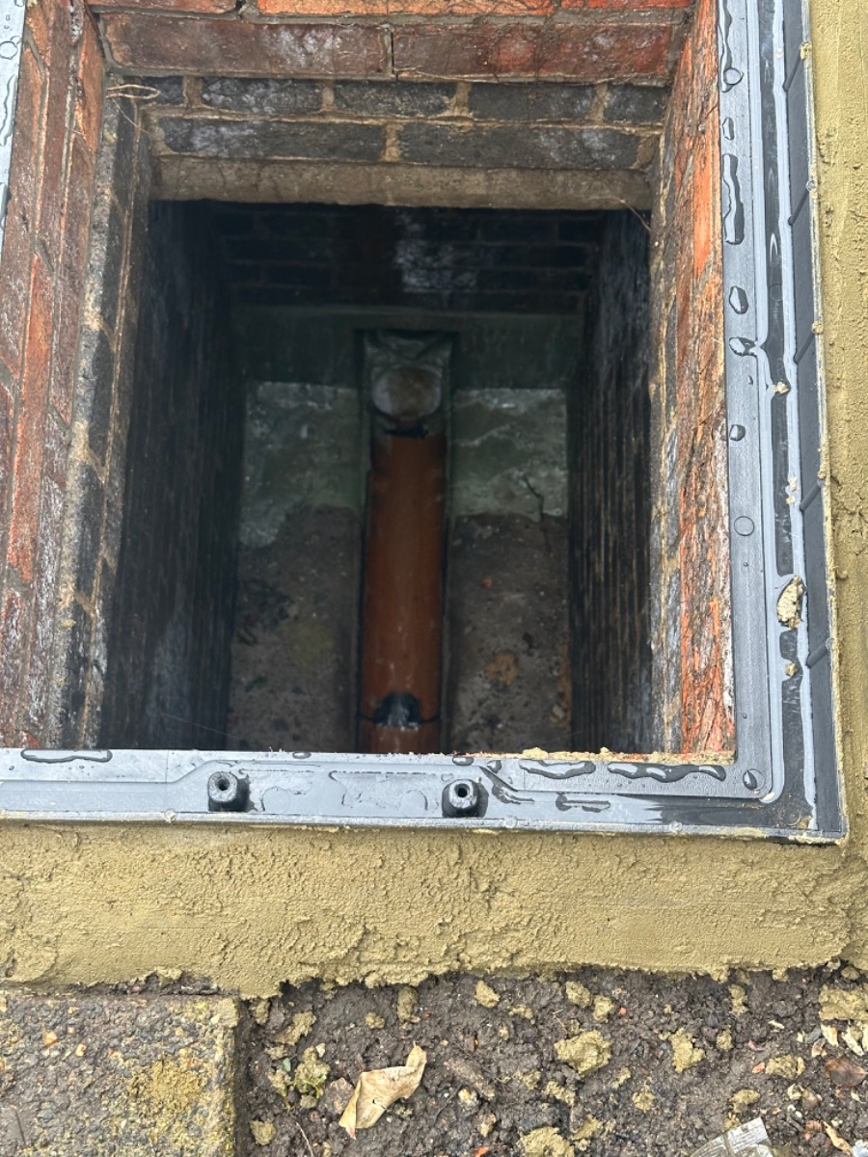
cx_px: 434
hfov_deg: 30.3
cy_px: 578
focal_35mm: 48
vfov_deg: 39.7
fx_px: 1605
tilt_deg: -72.8
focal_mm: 6.86
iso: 160
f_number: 1.78
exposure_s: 1/60
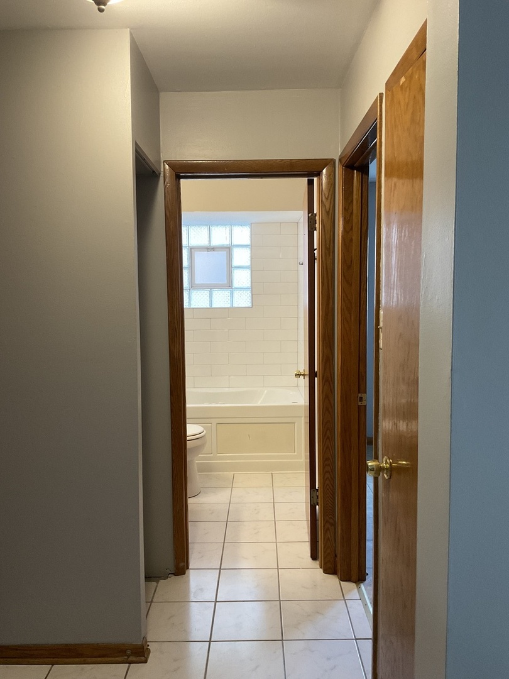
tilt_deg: -5.4
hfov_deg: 48.2
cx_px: 254
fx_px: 569
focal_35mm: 29
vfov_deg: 61.7
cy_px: 340
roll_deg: -0.1
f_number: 1.8
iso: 125
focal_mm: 3
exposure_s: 1/60
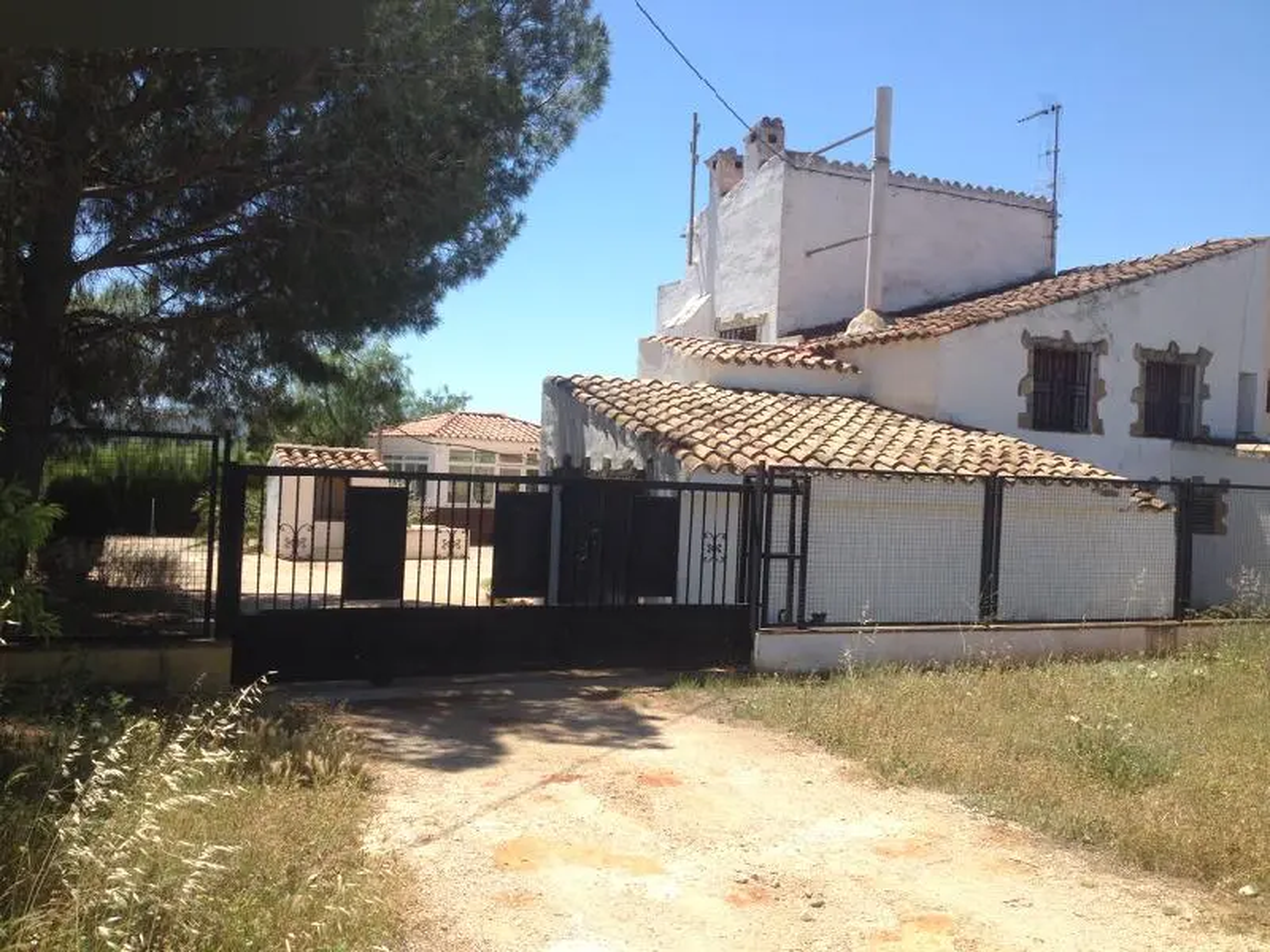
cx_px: 635
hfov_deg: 52.6
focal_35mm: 35
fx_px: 1284
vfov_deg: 40.7
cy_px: 476
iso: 50
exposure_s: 1/1453
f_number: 2.4
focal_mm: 4.28
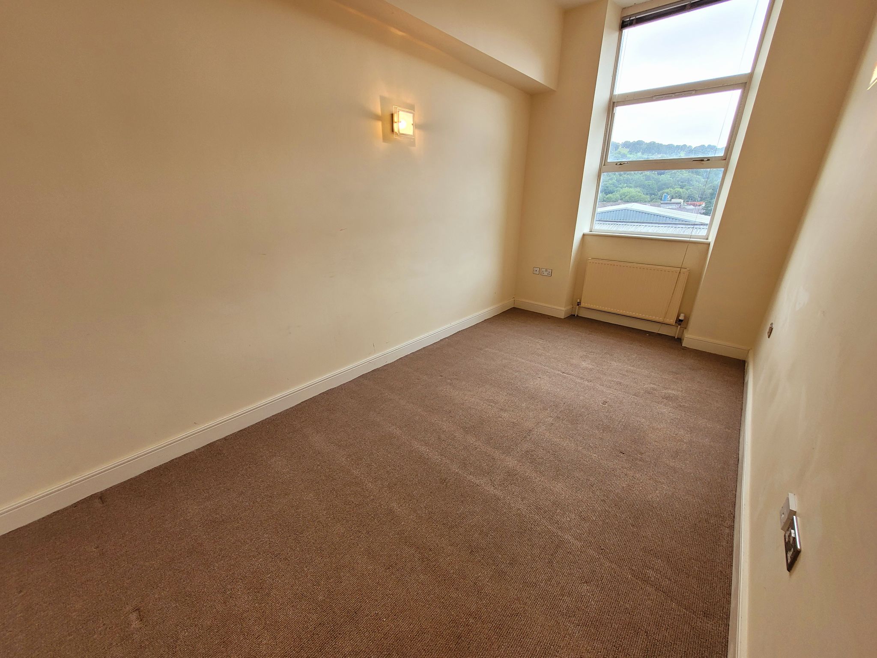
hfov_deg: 106.2
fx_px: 329
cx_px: 438
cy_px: 329
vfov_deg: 89.9
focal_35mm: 13
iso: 64
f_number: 2.2
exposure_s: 1/50
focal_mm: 1.74
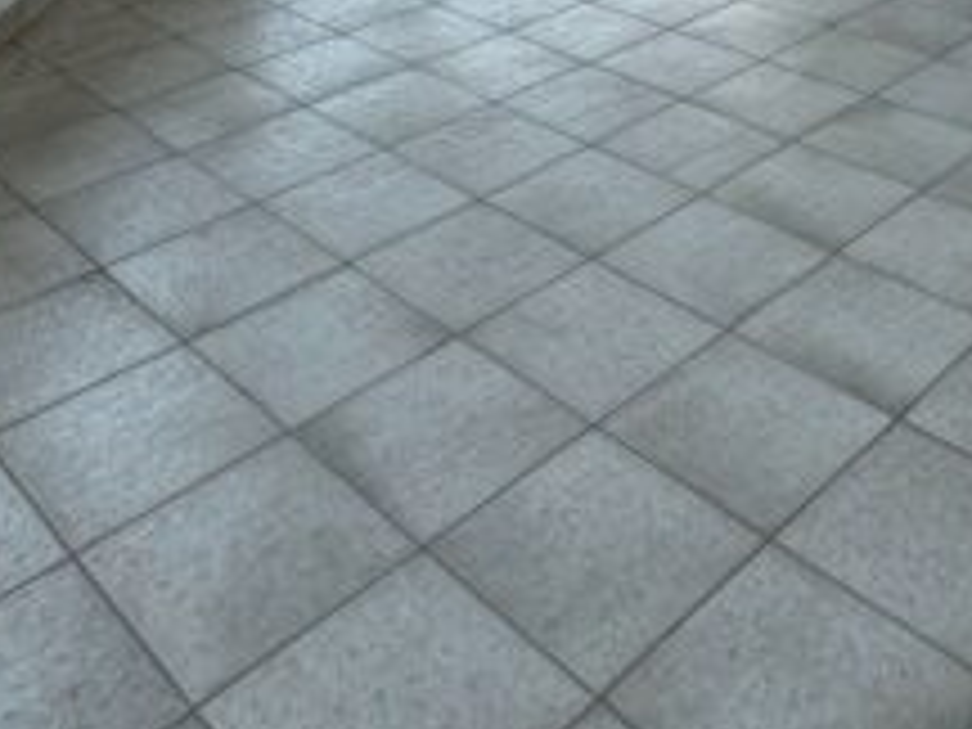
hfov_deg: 42.6
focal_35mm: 44
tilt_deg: -1.2
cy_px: -396
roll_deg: +0.8
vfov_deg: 24.5
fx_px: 1235
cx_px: 603
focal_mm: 2.22
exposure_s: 1/596
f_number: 2.2
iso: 40
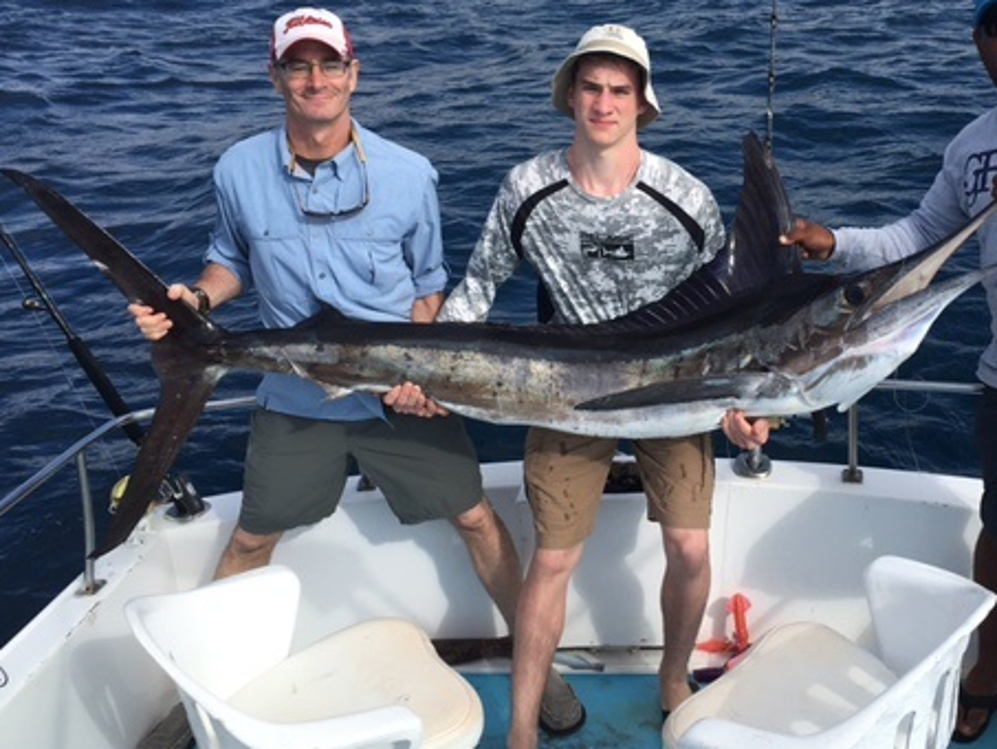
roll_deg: -0.2
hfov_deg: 45.2
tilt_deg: -17.9
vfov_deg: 35.0
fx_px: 1181
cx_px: 643
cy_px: 284
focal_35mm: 41
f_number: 2.2
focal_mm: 4.15
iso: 25
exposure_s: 1/1508
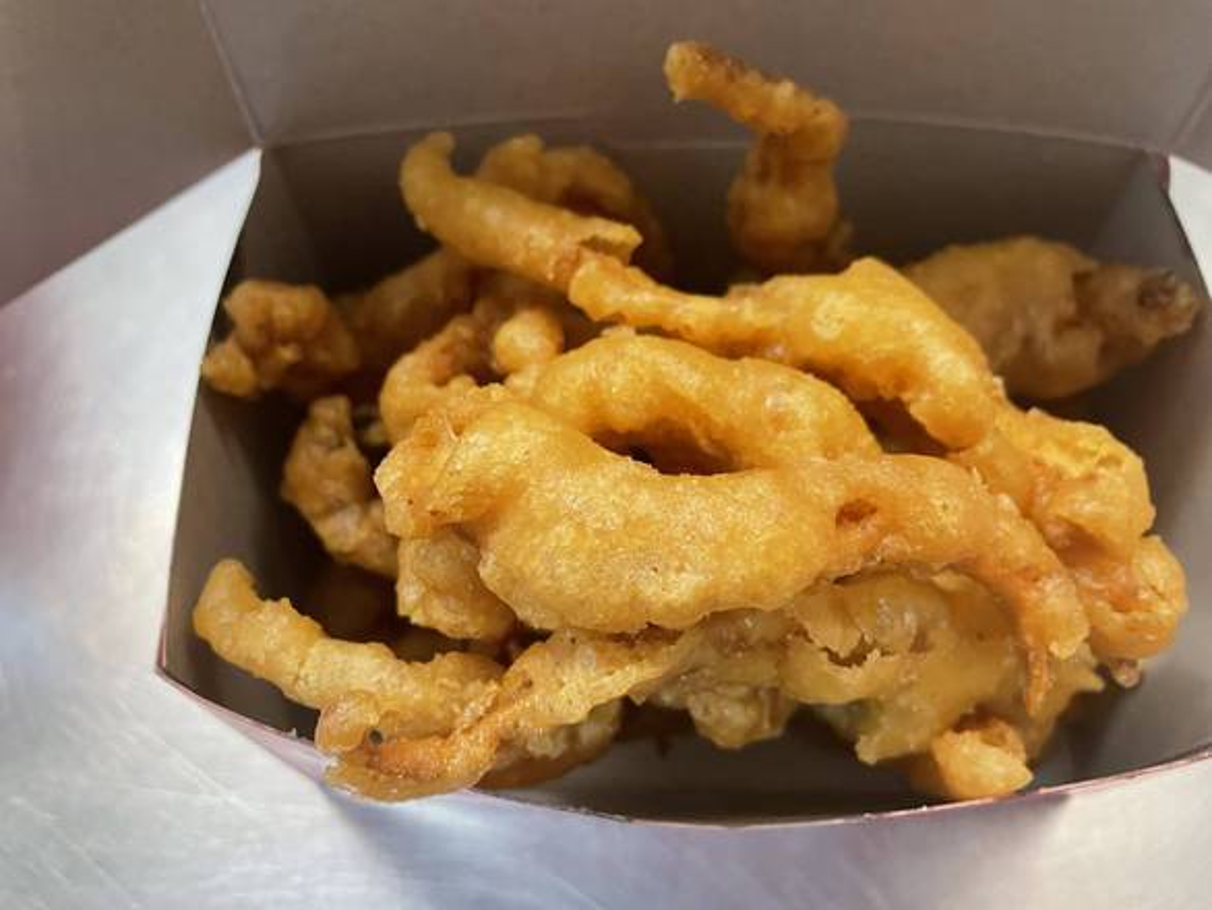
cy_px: 455
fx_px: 911
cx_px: 606
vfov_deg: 53.1
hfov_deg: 67.3
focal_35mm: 26
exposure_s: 1/60
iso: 500
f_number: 1.6
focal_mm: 4.2
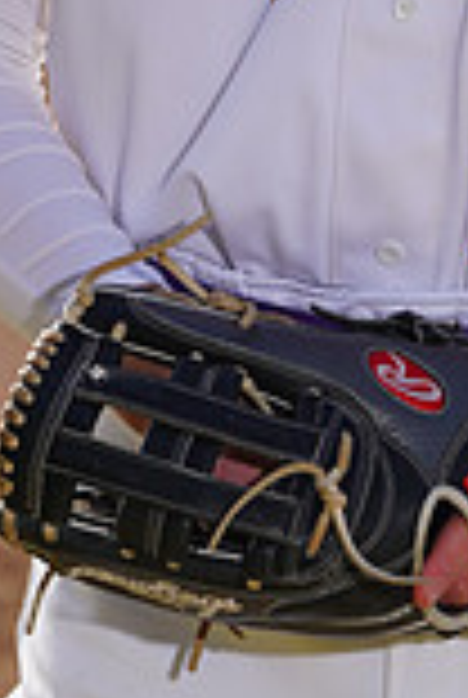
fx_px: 14501
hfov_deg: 1.8
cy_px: -257
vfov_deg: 2.8
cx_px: 538
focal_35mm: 747
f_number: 9
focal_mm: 200
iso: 100
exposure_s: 1/250
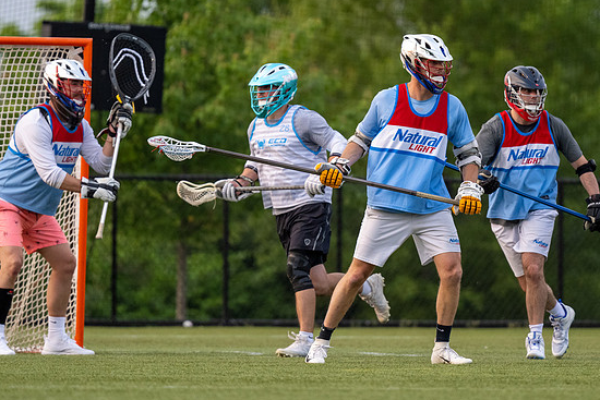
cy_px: 125
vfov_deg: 1.9
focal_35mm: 736
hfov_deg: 2.8
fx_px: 12269
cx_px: 359
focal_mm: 500
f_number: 5.6
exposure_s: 1/1000
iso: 2000
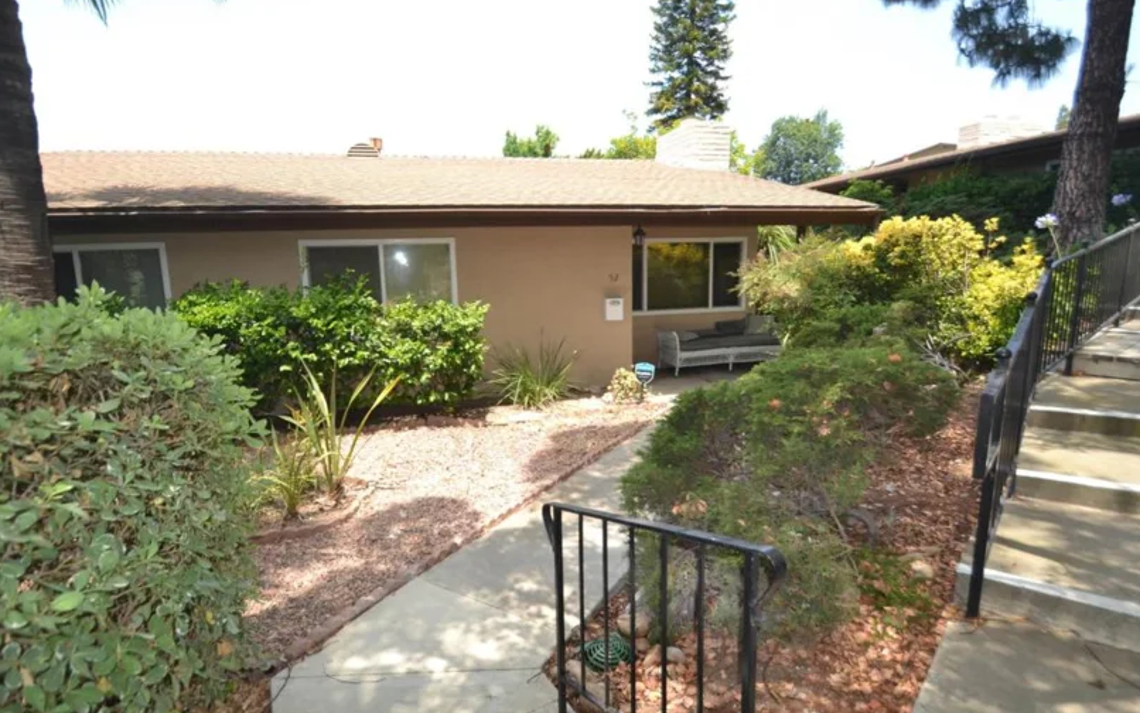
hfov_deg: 92.6
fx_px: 545
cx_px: 553
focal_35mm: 18
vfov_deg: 66.4
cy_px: 345
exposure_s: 1/200
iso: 100
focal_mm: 11
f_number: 5
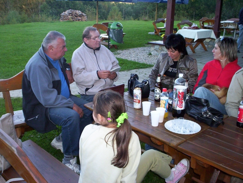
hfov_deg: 48.9
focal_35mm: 38
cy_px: 92
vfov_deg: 37.9
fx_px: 267
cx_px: 122
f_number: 4.5
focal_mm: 4.99
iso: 140
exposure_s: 1/60
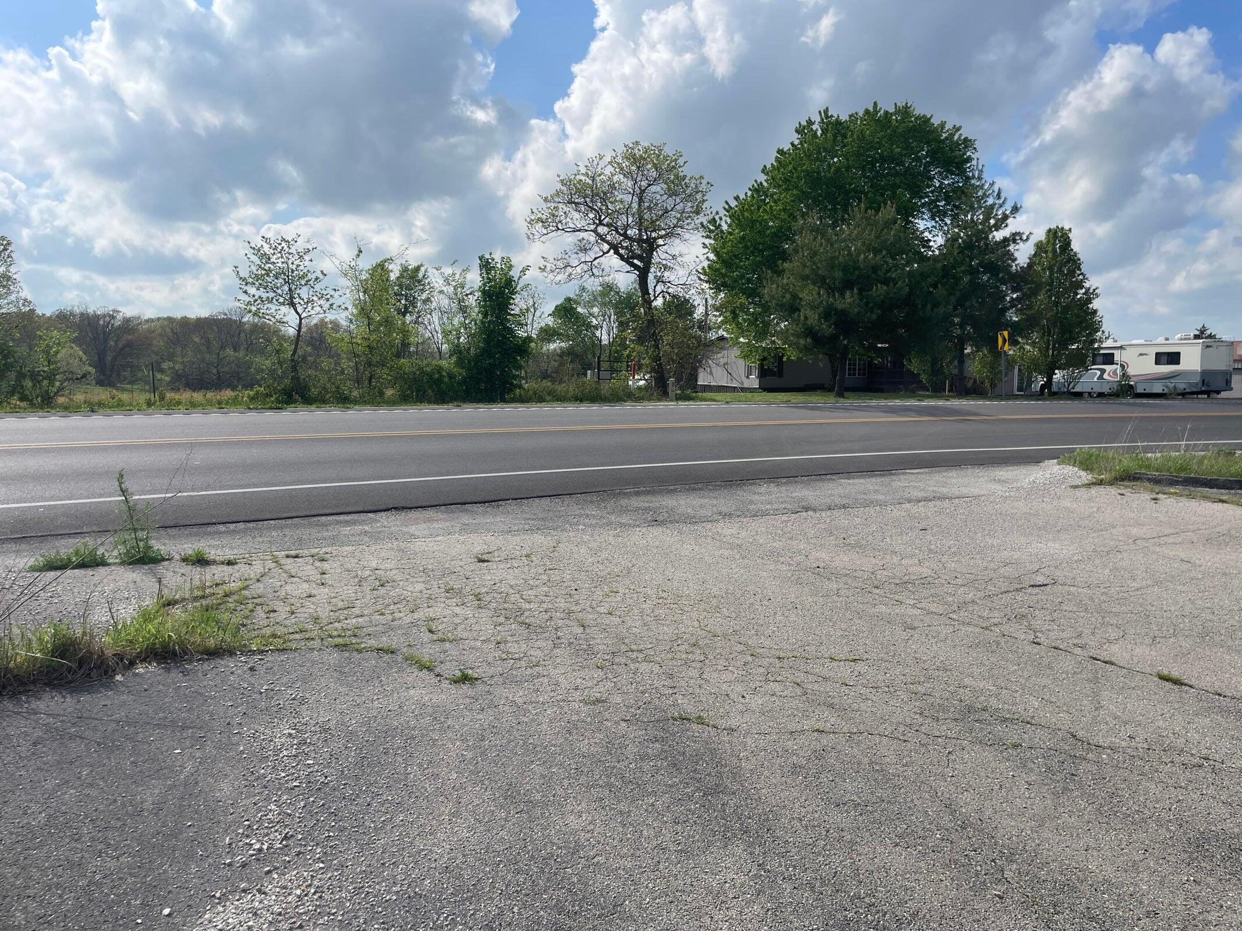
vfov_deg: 53.1
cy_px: 466
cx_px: 621
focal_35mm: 26
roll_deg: +0.1
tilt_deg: -6.2
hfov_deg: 67.3
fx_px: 933
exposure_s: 1/5291
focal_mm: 4.2
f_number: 1.6
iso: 32
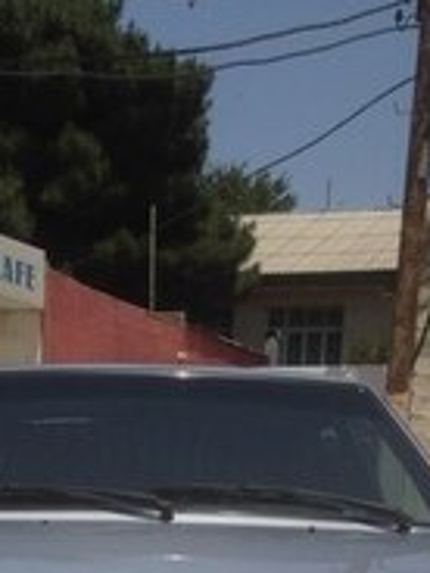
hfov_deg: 16.5
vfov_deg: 20.0
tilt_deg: -7.9
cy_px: 769
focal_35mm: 89
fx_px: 1474
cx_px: 125
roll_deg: -2.4
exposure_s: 1/2463
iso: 50
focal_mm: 4.12
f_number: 2.4
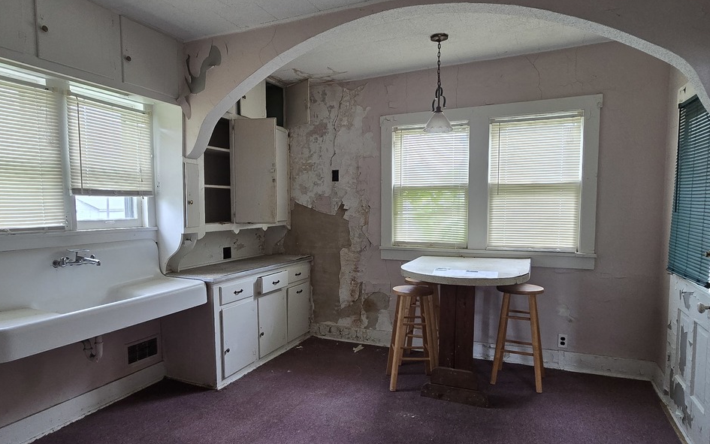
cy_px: 246
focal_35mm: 21
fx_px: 406
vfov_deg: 57.2
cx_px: 314
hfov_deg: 81.9
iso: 200
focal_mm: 2.2
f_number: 2.2
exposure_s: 1/60
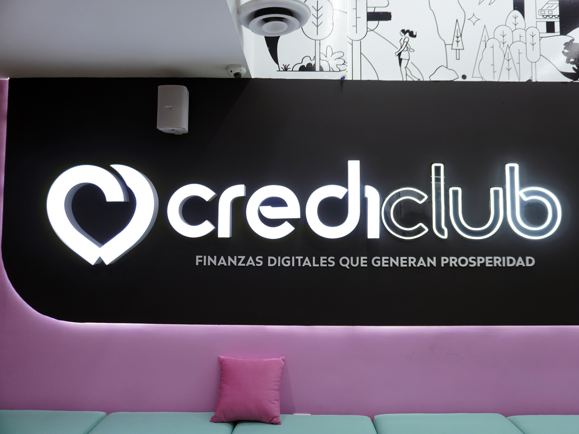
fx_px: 435
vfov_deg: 53.1
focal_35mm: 26
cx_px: 305
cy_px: 217
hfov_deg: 67.3
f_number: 3.5
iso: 500
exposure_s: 1/100
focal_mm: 16
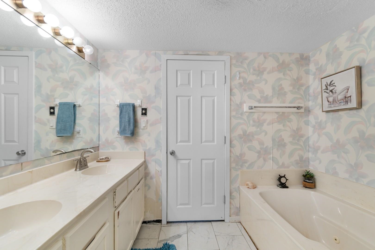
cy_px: 125
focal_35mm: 15
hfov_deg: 100.4
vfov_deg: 77.3
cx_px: 188
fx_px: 156
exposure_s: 1/8
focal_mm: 10
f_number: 4.5
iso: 100
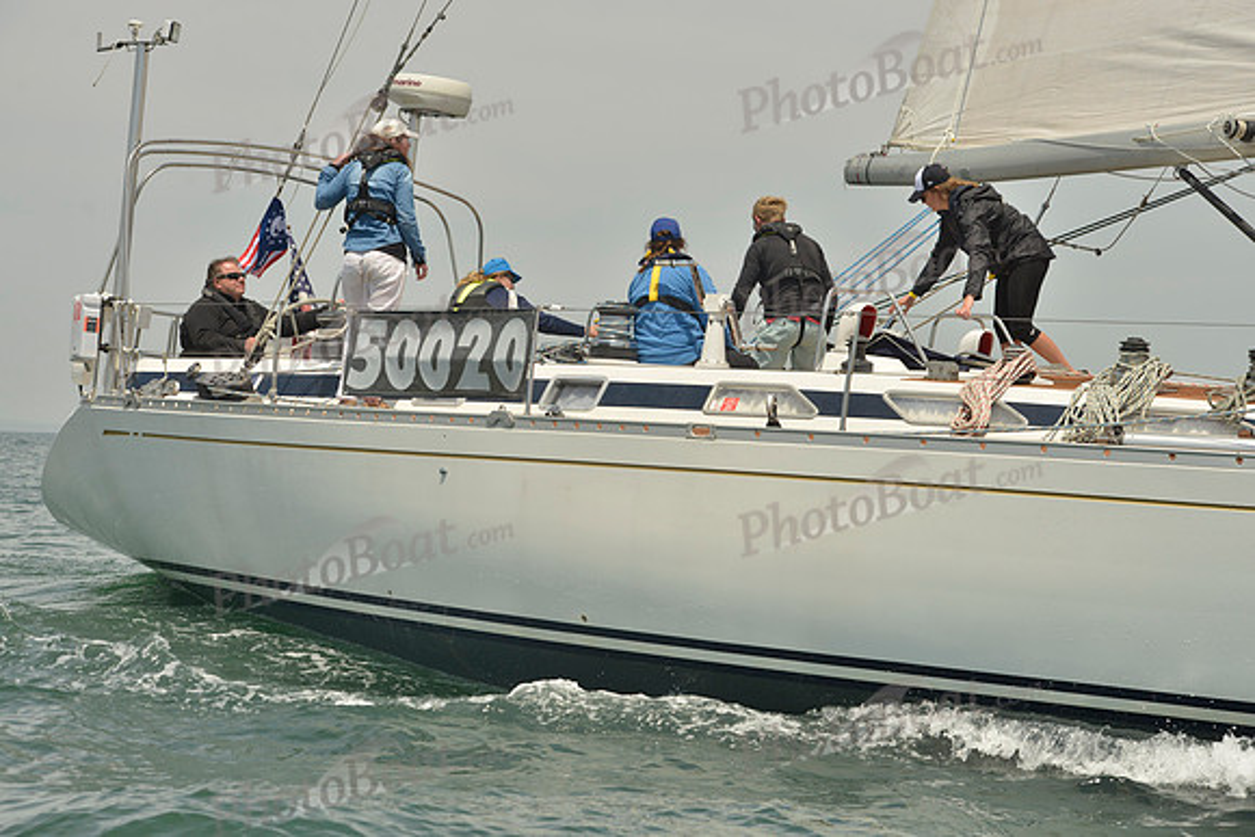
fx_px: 3312
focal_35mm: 95
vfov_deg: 14.4
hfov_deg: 21.5
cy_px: 418
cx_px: 628
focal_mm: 95
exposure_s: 1/1250
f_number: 9
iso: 280
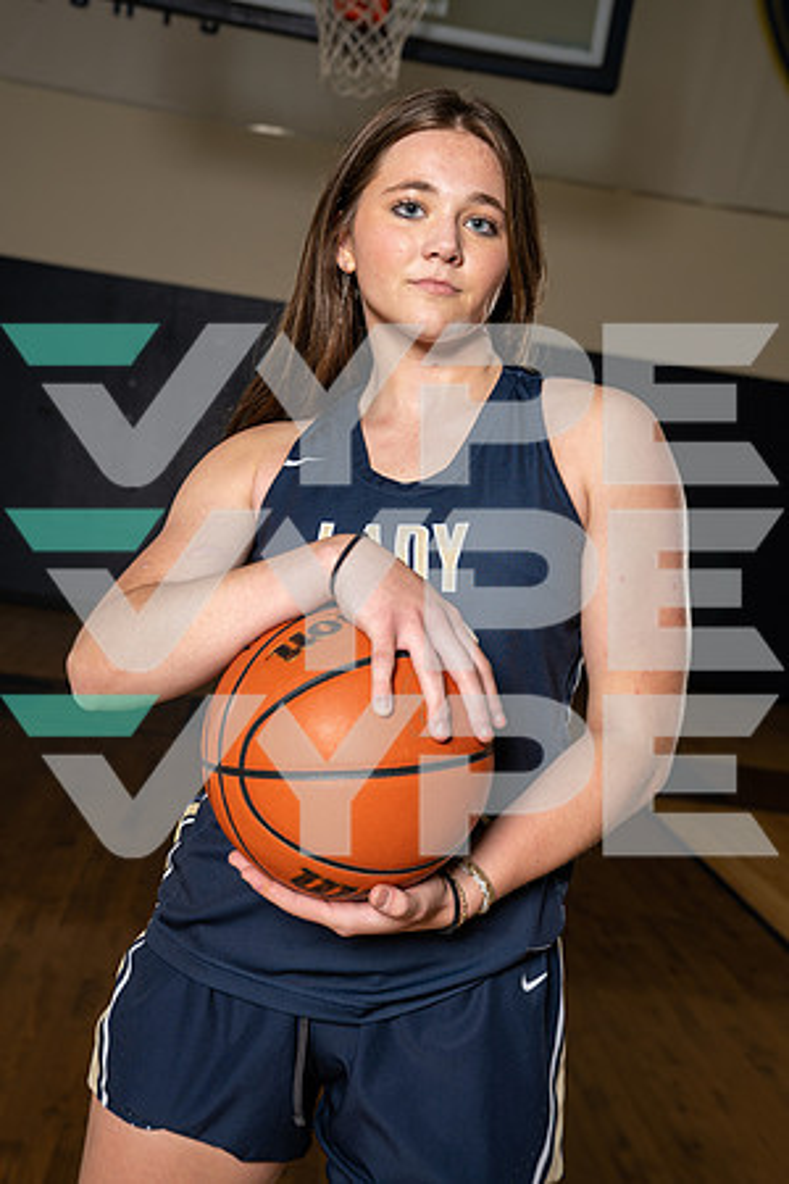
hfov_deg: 31.2
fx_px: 1414
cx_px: 394
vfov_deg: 45.4
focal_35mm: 43
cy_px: 592
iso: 100
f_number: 5
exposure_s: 1/250
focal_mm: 43
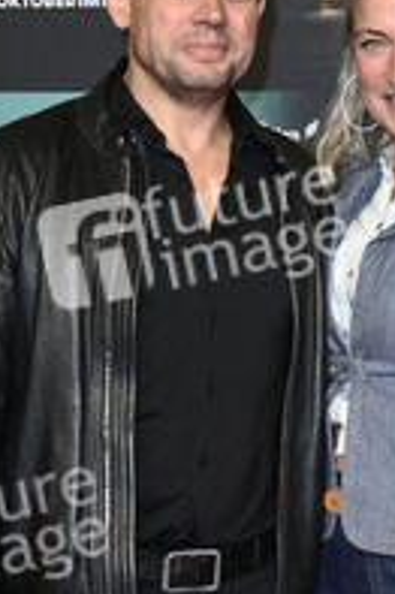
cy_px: 389
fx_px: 2176
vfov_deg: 15.5
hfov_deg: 10.4
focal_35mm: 132
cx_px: 280
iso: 1600
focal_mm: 65
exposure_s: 1/200
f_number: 5.6
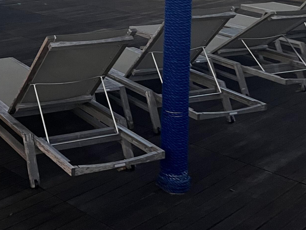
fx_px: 557
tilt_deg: -6.0
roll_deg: +0.0
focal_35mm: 63
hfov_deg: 28.4
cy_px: -44
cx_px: -16
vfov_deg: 21.6
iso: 400
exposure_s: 1/40
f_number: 1.6
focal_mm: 5.1
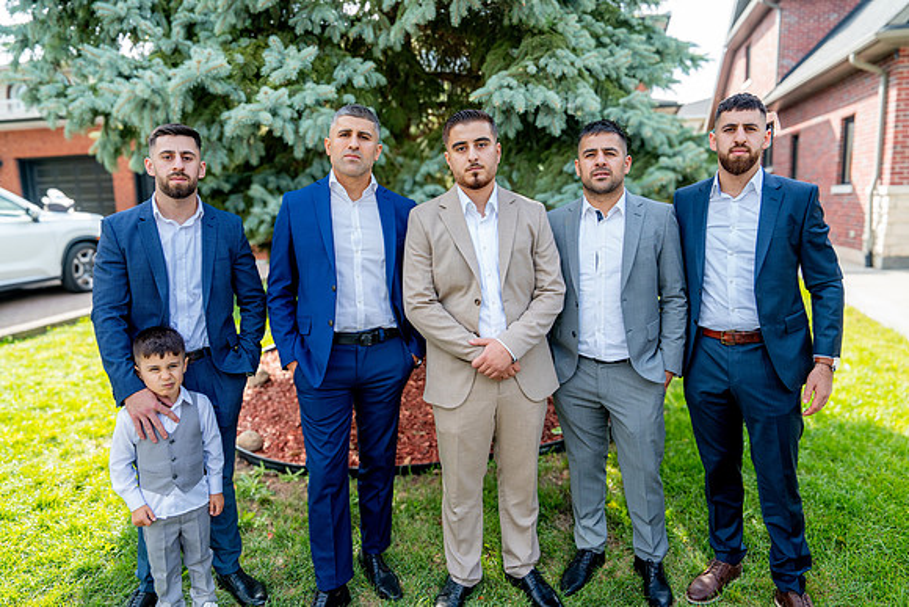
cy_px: 304
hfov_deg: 73.7
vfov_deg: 53.2
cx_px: 454
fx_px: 606
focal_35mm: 24
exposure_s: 1/320
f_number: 5
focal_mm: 24
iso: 320
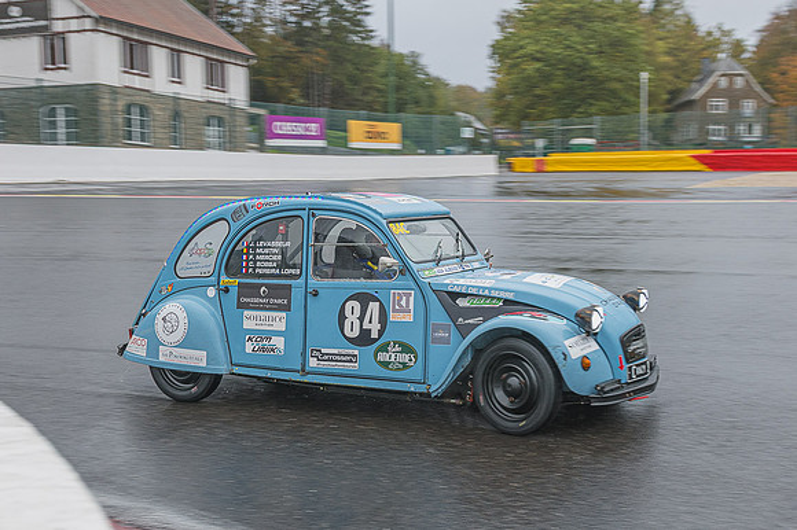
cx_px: 448
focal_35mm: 49
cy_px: 337
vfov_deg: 27.5
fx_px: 1080
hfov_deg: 40.4
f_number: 5
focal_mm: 28
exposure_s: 1/200
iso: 160
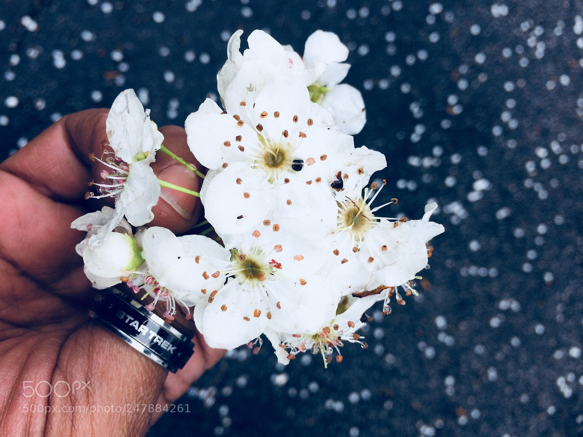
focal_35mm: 29
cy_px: 218
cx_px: 292
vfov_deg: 48.2
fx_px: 488
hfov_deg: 61.7
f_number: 2.2
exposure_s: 1/193
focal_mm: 4.15
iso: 32
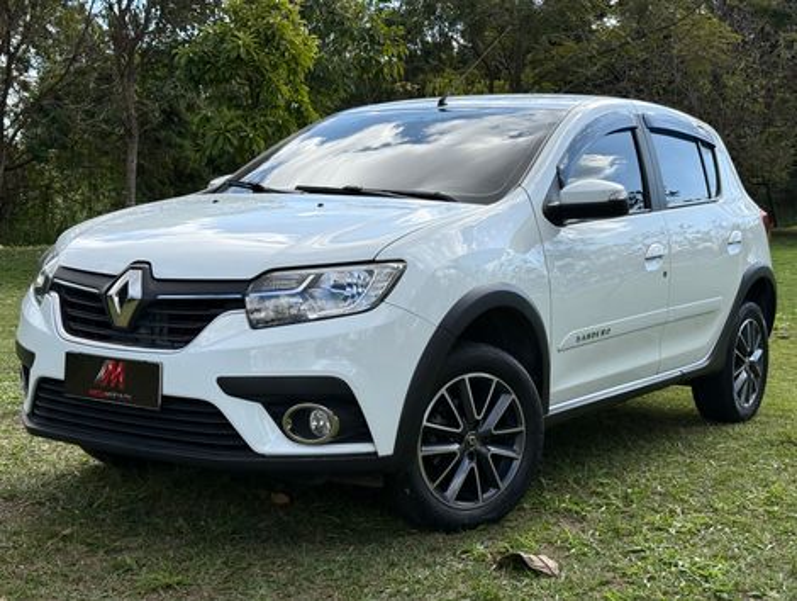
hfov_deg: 39.6
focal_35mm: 48
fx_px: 1107
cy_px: 300
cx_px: 398
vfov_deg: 30.3
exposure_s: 1/2494
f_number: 1.78
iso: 80
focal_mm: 6.76
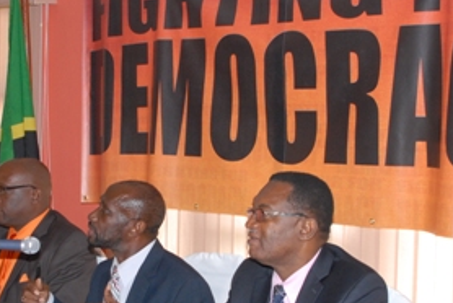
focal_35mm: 76
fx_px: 957
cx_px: 196
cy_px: 181
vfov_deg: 18.0
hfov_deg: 26.6
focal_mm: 22
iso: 500
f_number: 6.3
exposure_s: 1/60
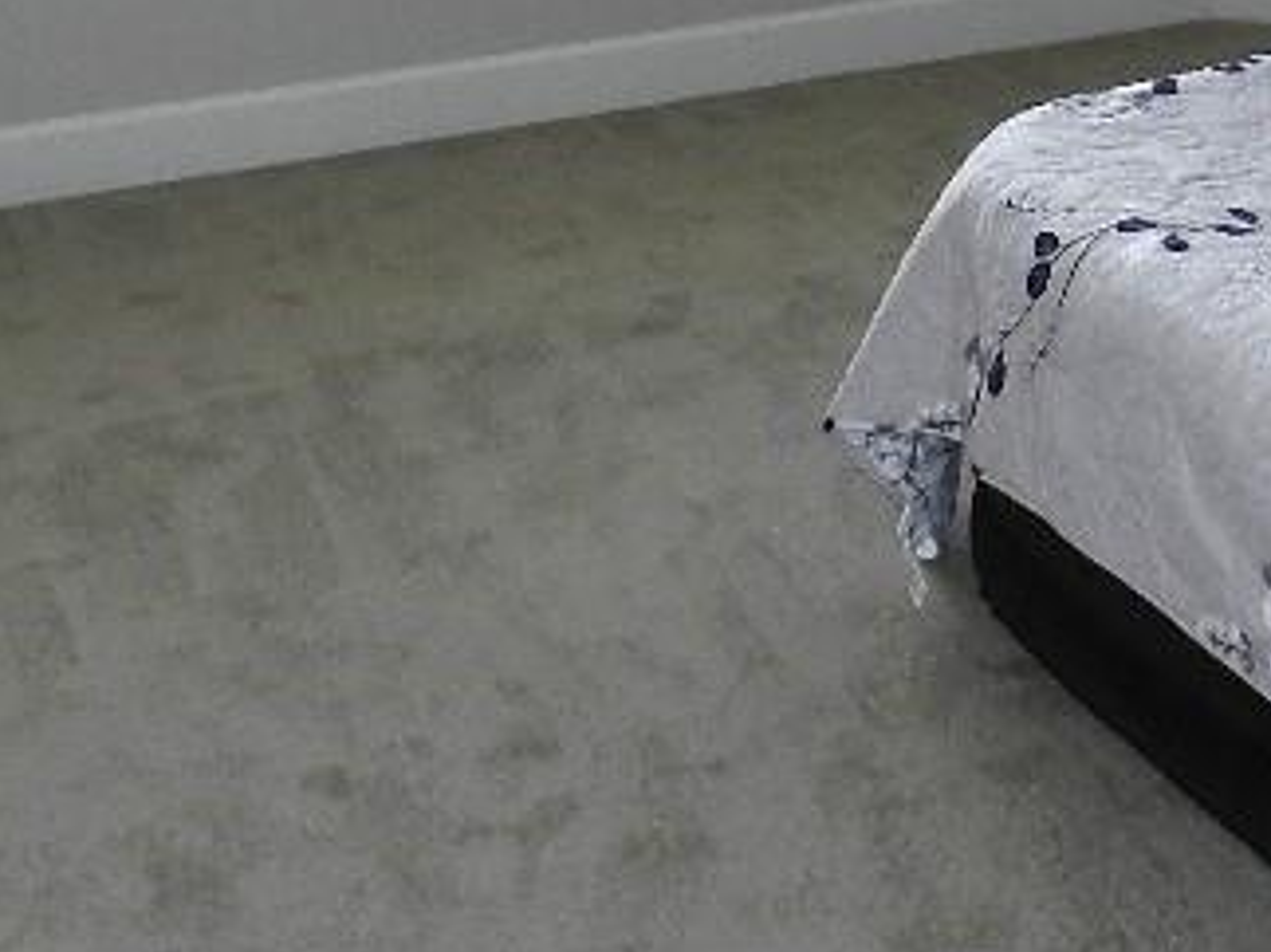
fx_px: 2679
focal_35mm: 73
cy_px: -543
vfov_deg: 17.7
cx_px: 811
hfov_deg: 26.6
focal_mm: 4
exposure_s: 1/100
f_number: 3.4
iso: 160
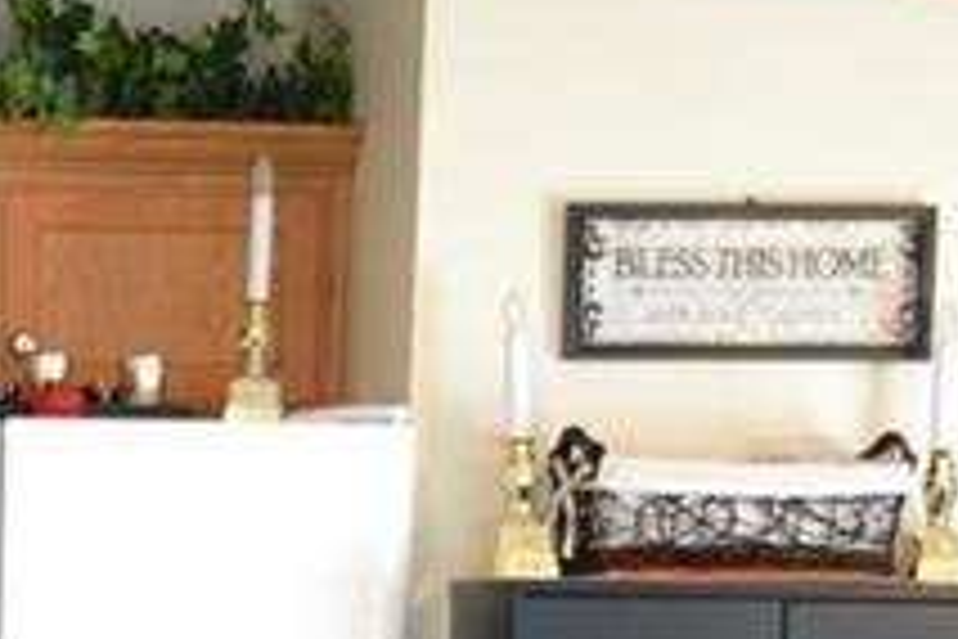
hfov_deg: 11.4
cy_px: 1125
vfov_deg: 7.7
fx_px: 4603
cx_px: -513
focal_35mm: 173
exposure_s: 1/30
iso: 400
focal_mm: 24
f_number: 4
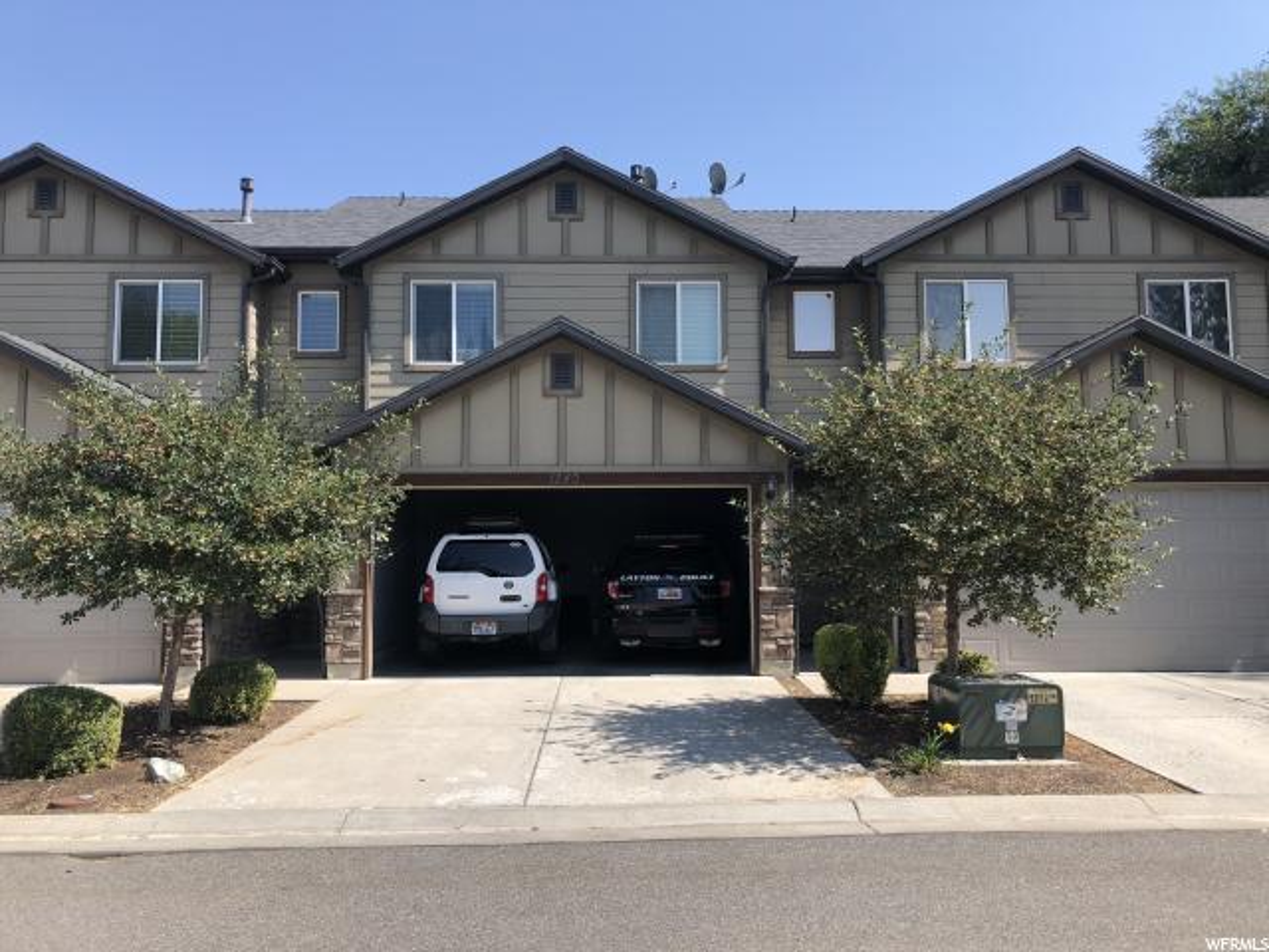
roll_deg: +1.2
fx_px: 1026
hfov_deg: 63.4
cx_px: 634
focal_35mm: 28
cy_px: 476
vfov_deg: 49.7
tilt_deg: +5.6
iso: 20
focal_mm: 4
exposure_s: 1/1043
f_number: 1.8
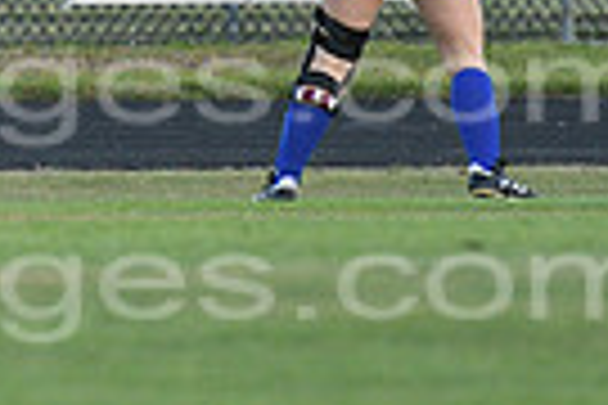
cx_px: -365
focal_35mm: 1288
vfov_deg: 1.1
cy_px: -205
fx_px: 21751
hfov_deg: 1.6
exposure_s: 1/800
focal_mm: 200
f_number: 2.8
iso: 1000
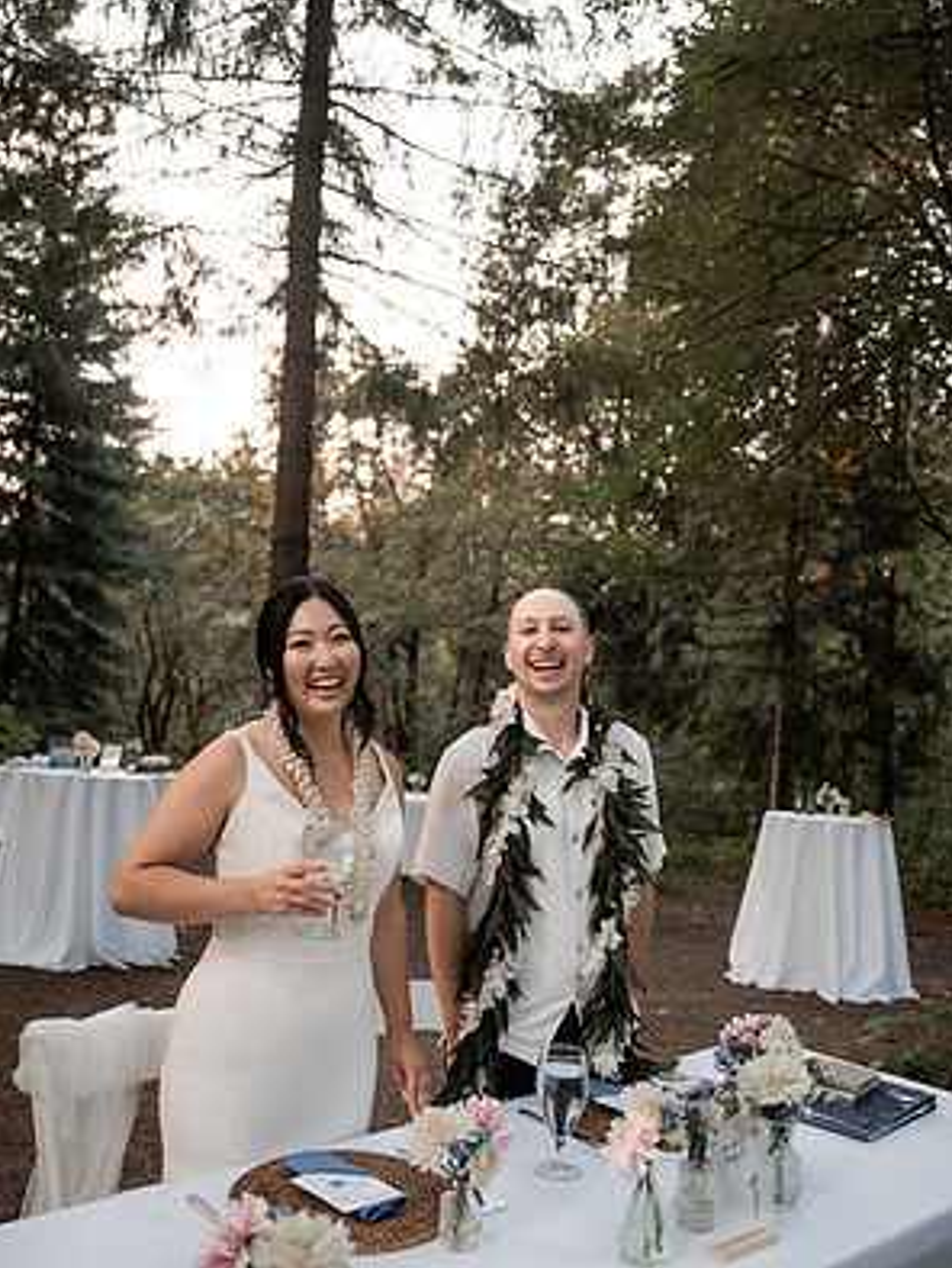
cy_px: 657
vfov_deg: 53.9
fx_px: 1245
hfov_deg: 41.8
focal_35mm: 34
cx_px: 476
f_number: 2.8
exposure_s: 1/400
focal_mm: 31
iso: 800
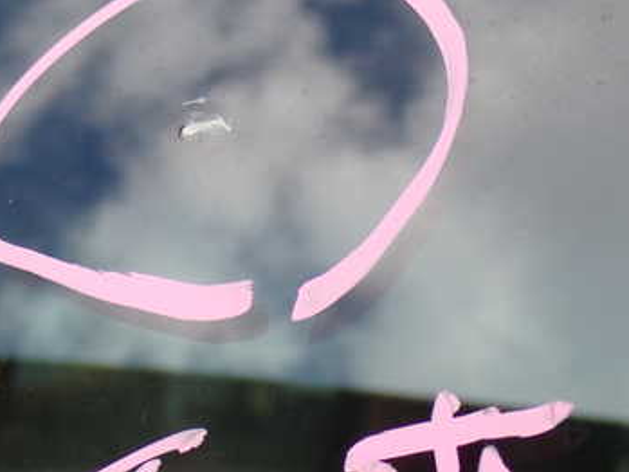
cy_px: 259
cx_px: 189
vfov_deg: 10.5
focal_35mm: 141
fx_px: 2563
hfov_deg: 14.0
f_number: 4.3
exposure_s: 1/160
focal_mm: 14.62
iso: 160
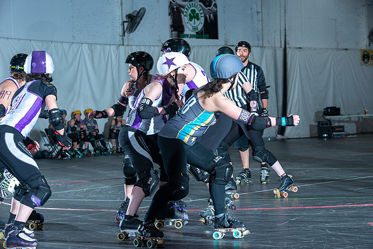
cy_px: 124
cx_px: 186
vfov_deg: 13.0
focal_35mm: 105
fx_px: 1088
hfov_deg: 19.5
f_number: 8
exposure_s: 1/160
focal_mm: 105
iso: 800
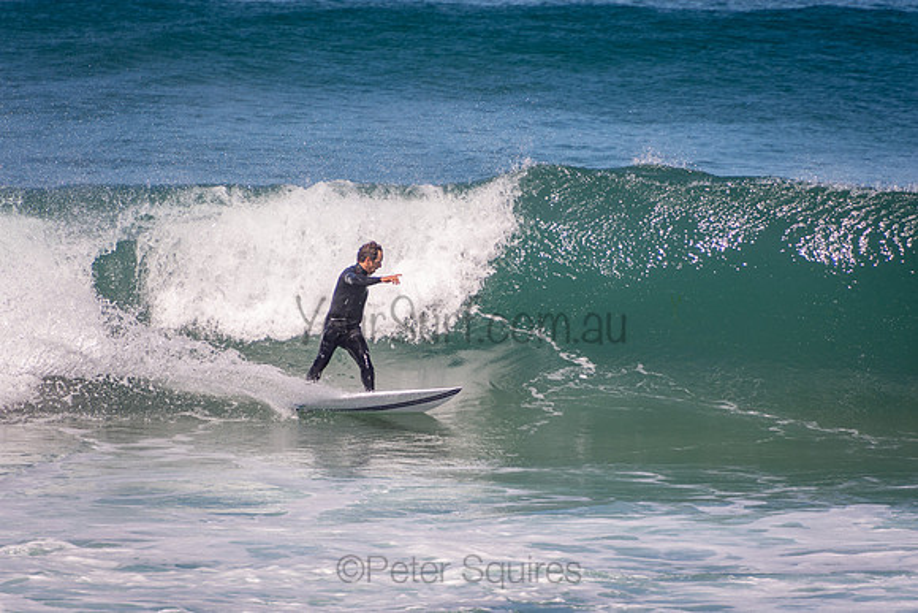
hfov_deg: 3.4
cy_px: 306
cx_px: 459
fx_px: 15303
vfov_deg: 2.3
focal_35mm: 600
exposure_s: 1/1250
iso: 200
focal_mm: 400
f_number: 5.6
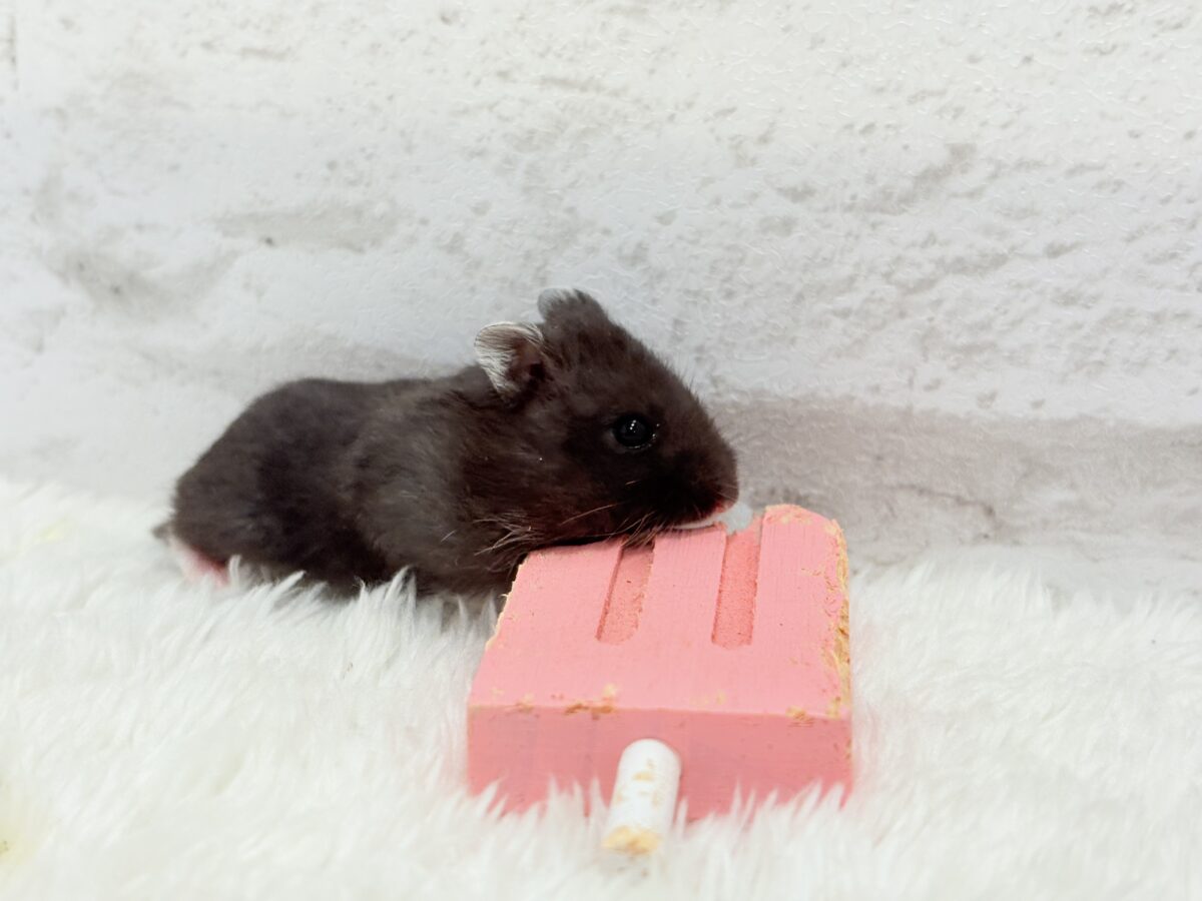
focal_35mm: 52
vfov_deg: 28.0
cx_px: 601
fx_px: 1806
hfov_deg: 36.8
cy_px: 450
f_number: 1.6
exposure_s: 1/100
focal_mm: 5.96
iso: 100
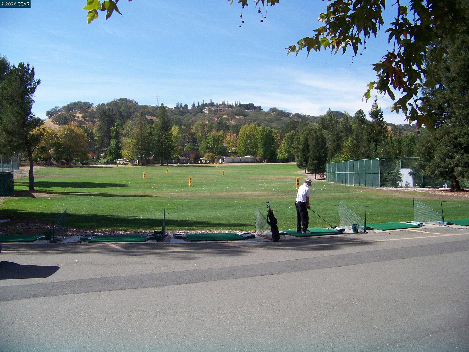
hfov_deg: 51.4
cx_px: 234
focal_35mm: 36
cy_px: 176
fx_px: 488
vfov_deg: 39.7
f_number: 2.8
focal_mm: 5.85
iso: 64
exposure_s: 1/800
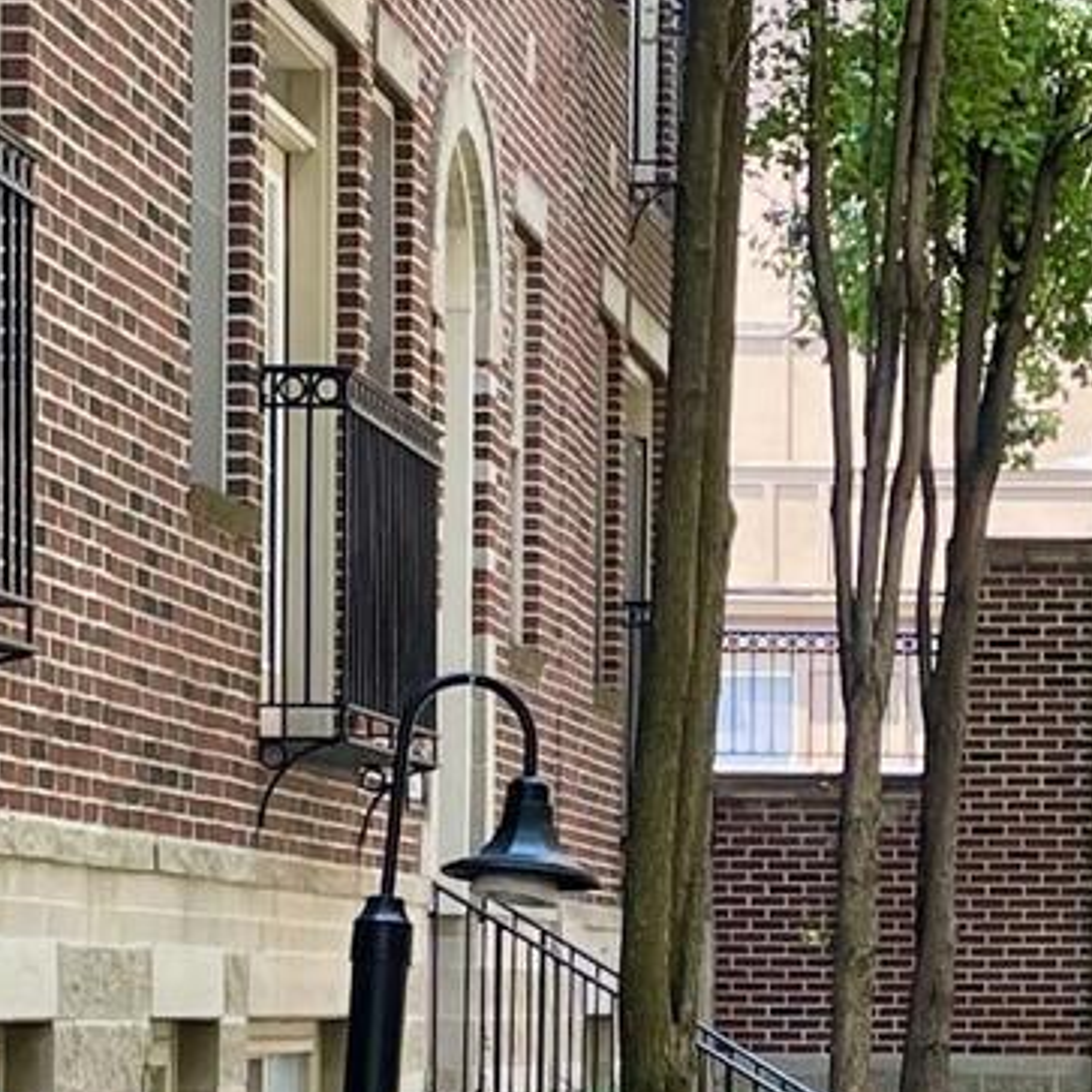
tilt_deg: +2.1
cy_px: 990
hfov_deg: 11.7
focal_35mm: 146
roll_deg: -1.2
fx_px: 5211
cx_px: 1266
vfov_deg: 11.9
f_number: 1.6
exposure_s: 1/124
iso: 32
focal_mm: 4.2
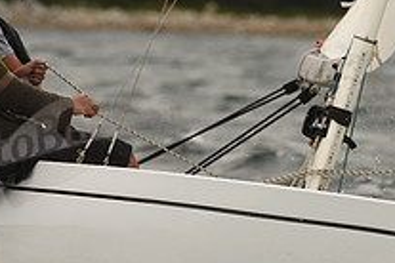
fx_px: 9523
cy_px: 211
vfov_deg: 1.6
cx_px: 282
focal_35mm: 868
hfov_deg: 2.4
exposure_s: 1/640
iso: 250
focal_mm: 310
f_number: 6.3
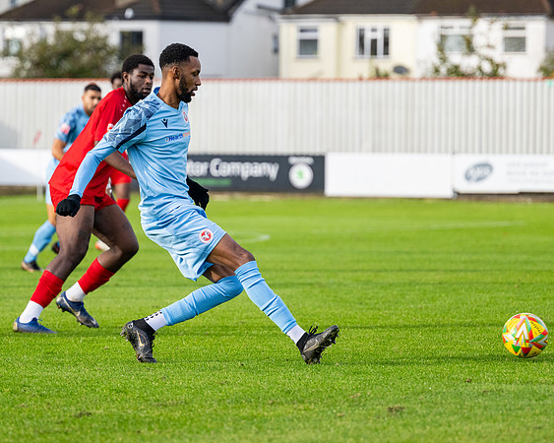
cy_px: 222
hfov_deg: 9.2
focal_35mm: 210
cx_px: 189
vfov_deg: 7.4
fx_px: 3442
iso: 1000
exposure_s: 1/2000
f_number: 4
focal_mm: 170
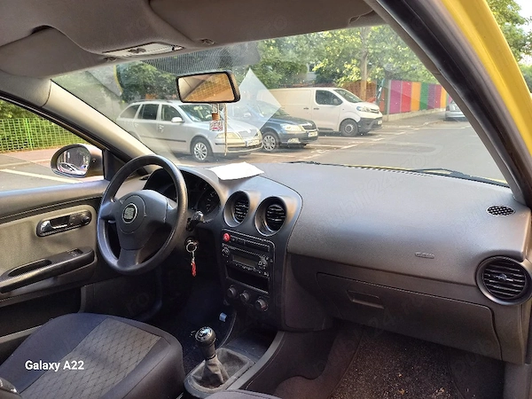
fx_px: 384
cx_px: 266
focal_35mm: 25
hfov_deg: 69.4
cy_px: 200
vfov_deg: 54.9
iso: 100
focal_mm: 4.65
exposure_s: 1/50
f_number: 1.8
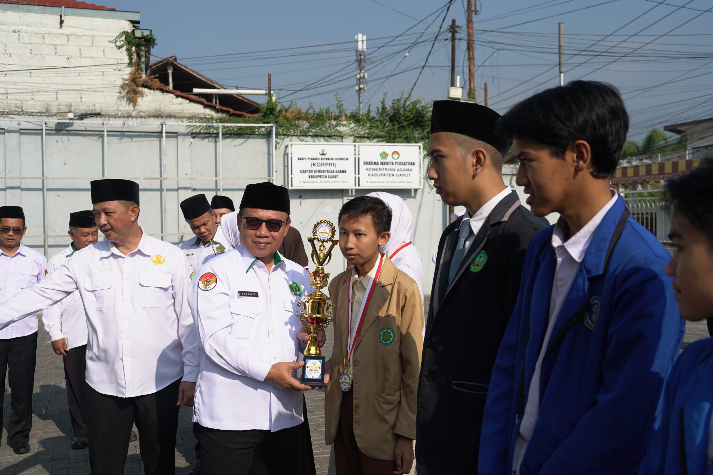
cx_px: 356
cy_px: 238
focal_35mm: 39
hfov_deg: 49.6
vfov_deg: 34.2
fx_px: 772
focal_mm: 39
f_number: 5.6
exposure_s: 1/800
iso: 100
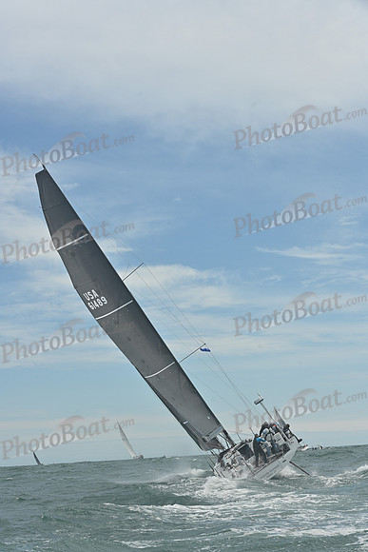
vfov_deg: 28.8
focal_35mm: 70
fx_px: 1073
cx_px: 184
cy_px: 276
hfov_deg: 19.5
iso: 250
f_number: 9
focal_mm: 70
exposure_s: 1/1250
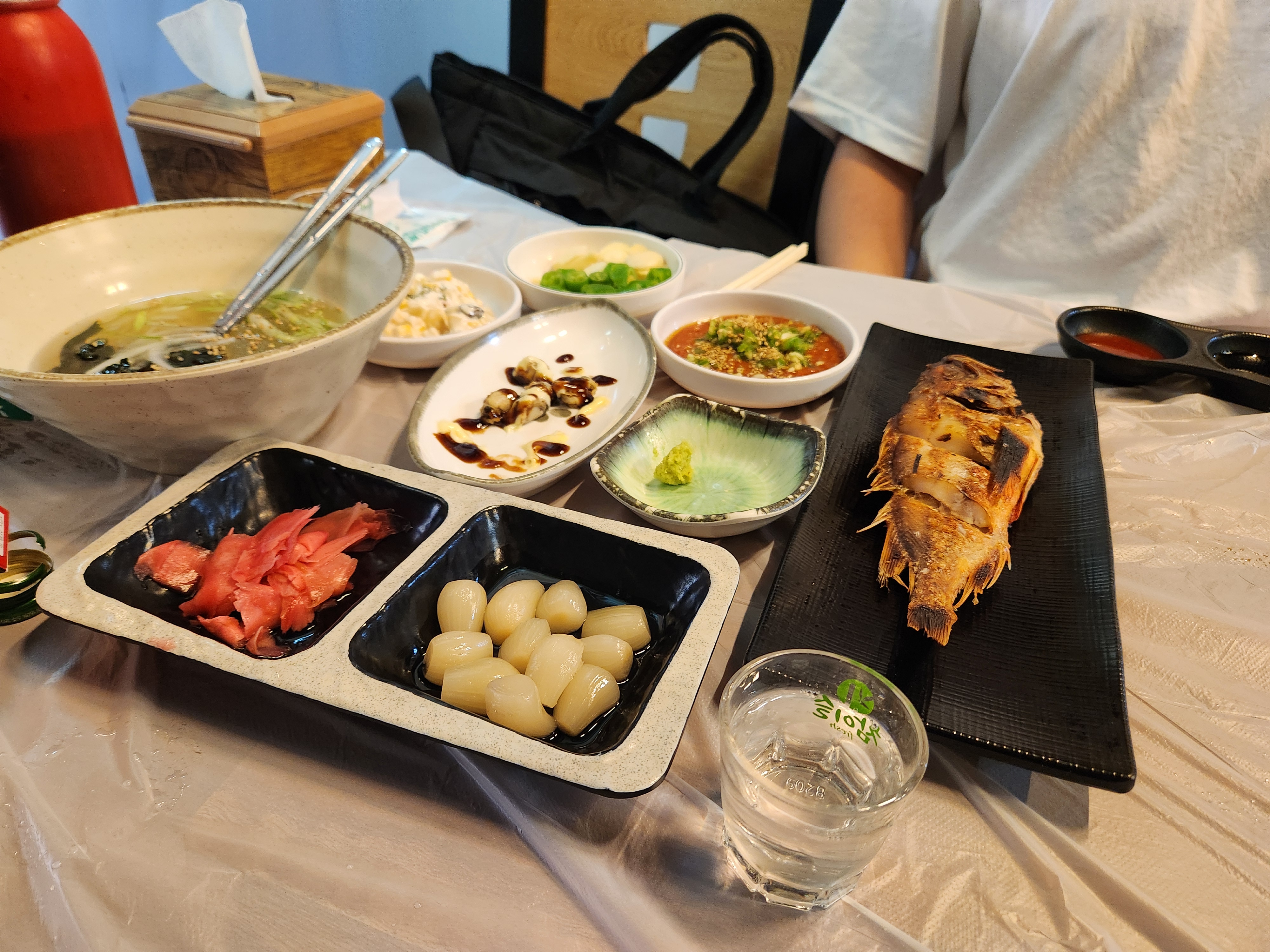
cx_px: 635
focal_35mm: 23
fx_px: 844
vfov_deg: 58.9
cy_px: 476
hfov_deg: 73.9
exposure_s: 1/120
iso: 640
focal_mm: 5.4
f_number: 1.8
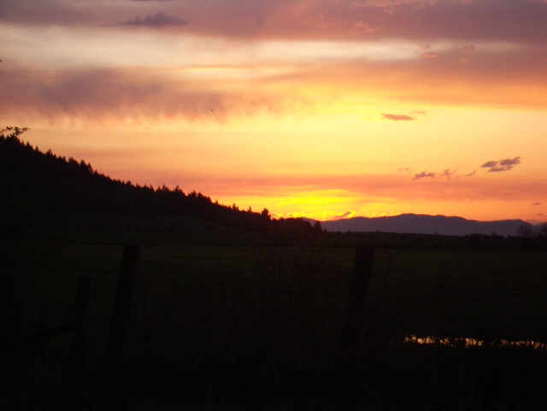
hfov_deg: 18.7
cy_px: 206
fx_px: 1659
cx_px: 274
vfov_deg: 14.1
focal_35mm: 105
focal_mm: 17.4
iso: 100
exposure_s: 1/60
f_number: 4.8
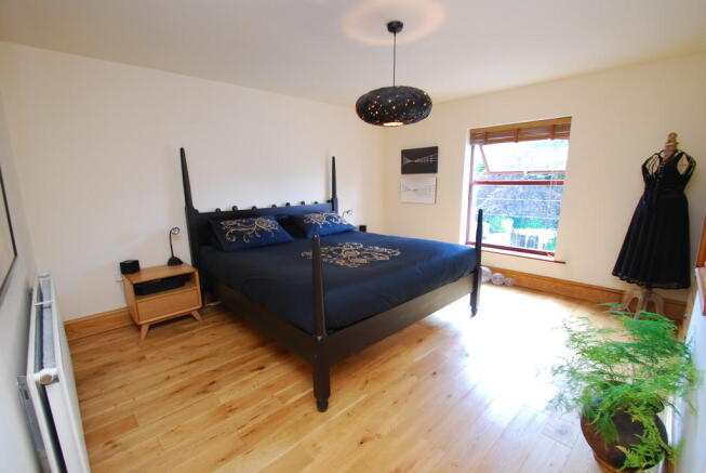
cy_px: 236
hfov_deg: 100.3
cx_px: 353
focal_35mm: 15
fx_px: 294
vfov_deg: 77.5
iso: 200
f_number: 7.1
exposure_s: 1/5
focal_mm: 10
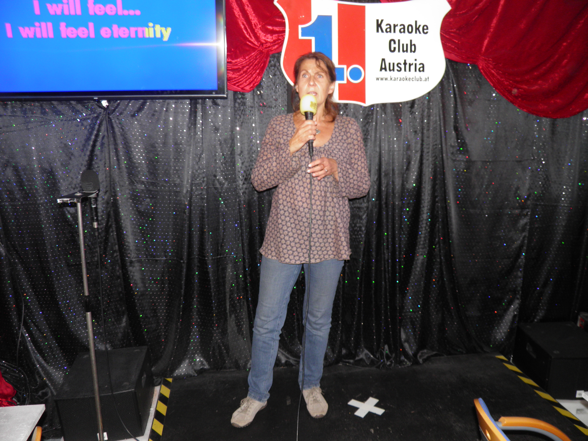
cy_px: 220
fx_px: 476
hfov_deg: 63.4
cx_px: 294
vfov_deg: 49.7
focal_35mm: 28
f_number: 2.8
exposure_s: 1/30
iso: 100
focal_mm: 4.9
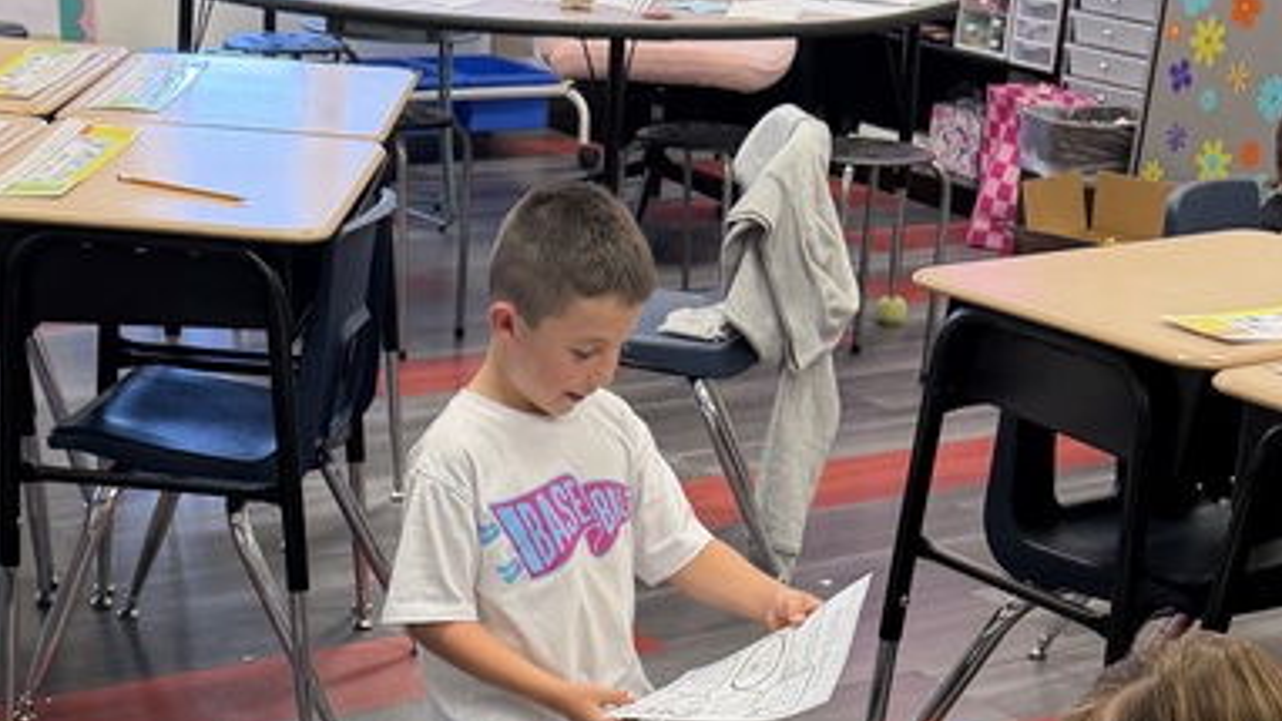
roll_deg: -2.6
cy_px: 1013
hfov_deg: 30.1
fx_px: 2380
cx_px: 534
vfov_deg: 16.1
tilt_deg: -26.1
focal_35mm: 70
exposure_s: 1/60
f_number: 1.78
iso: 160
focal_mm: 6.76
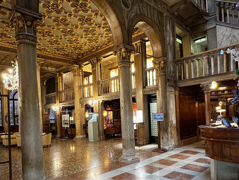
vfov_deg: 55.9
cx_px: 117
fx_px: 166
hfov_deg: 71.6
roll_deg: +3.4
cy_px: 116
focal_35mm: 24
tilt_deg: +0.5
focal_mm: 1.57
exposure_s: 1/50
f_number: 1.8
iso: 640
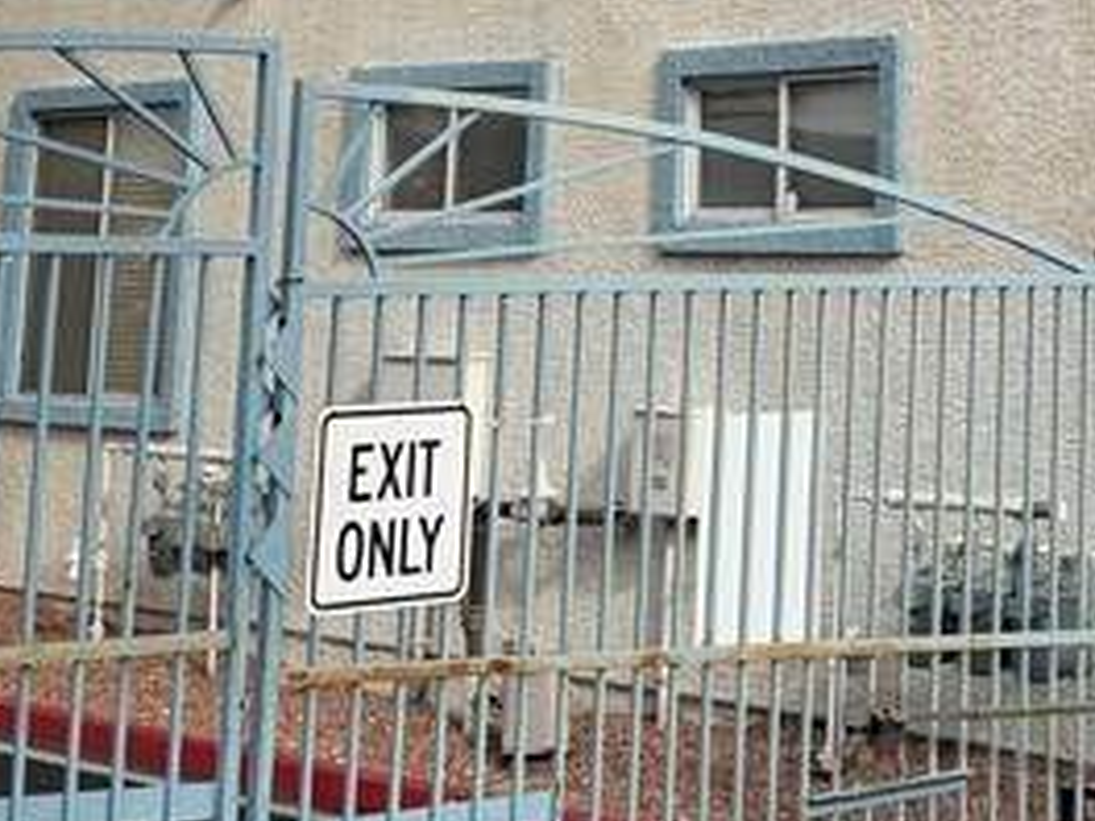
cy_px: -270
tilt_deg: +11.1
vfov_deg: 15.1
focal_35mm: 93
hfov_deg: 20.8
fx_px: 2942
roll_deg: +0.2
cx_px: 900
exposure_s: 1/3279
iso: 80
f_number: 1.78
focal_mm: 6.76
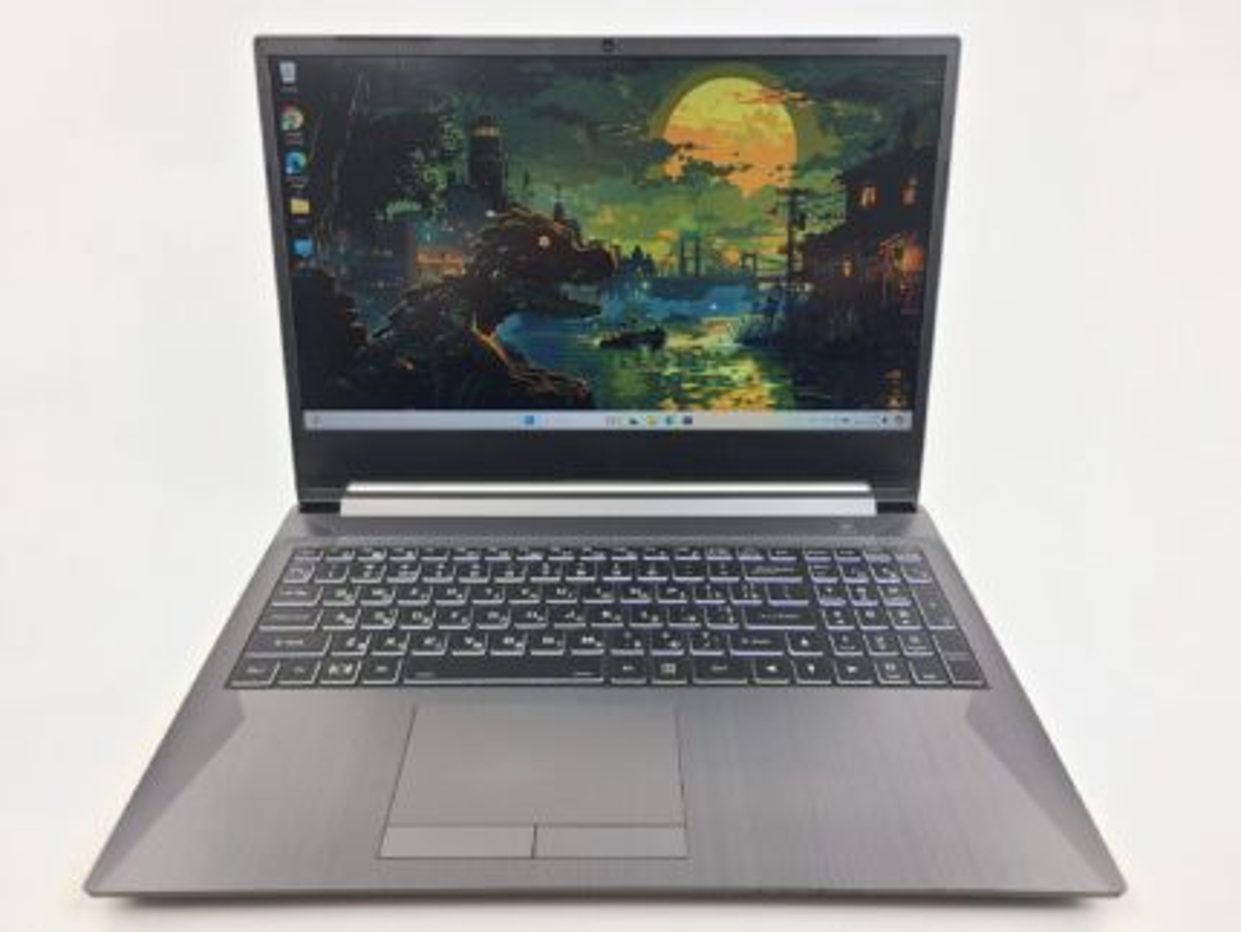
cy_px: 466
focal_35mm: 26
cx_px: 620
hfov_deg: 67.3
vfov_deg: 53.1
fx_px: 933
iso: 50
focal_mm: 5.4
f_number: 1.8
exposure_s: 1/100
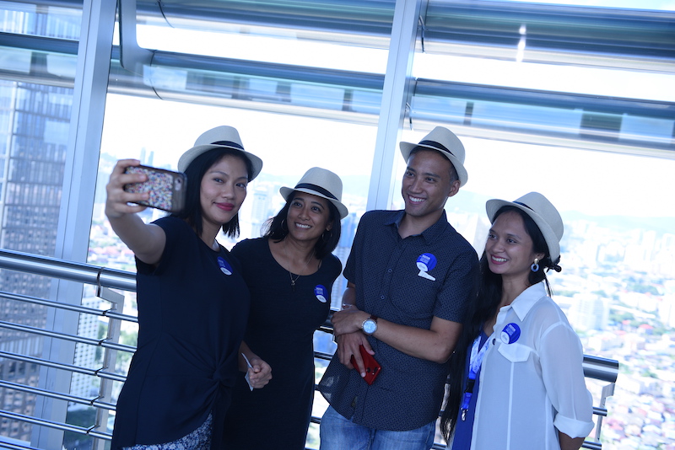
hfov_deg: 50.7
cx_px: 338
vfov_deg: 35.1
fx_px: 713
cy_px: 225
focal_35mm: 38
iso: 500
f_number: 4
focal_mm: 38
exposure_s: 1/640
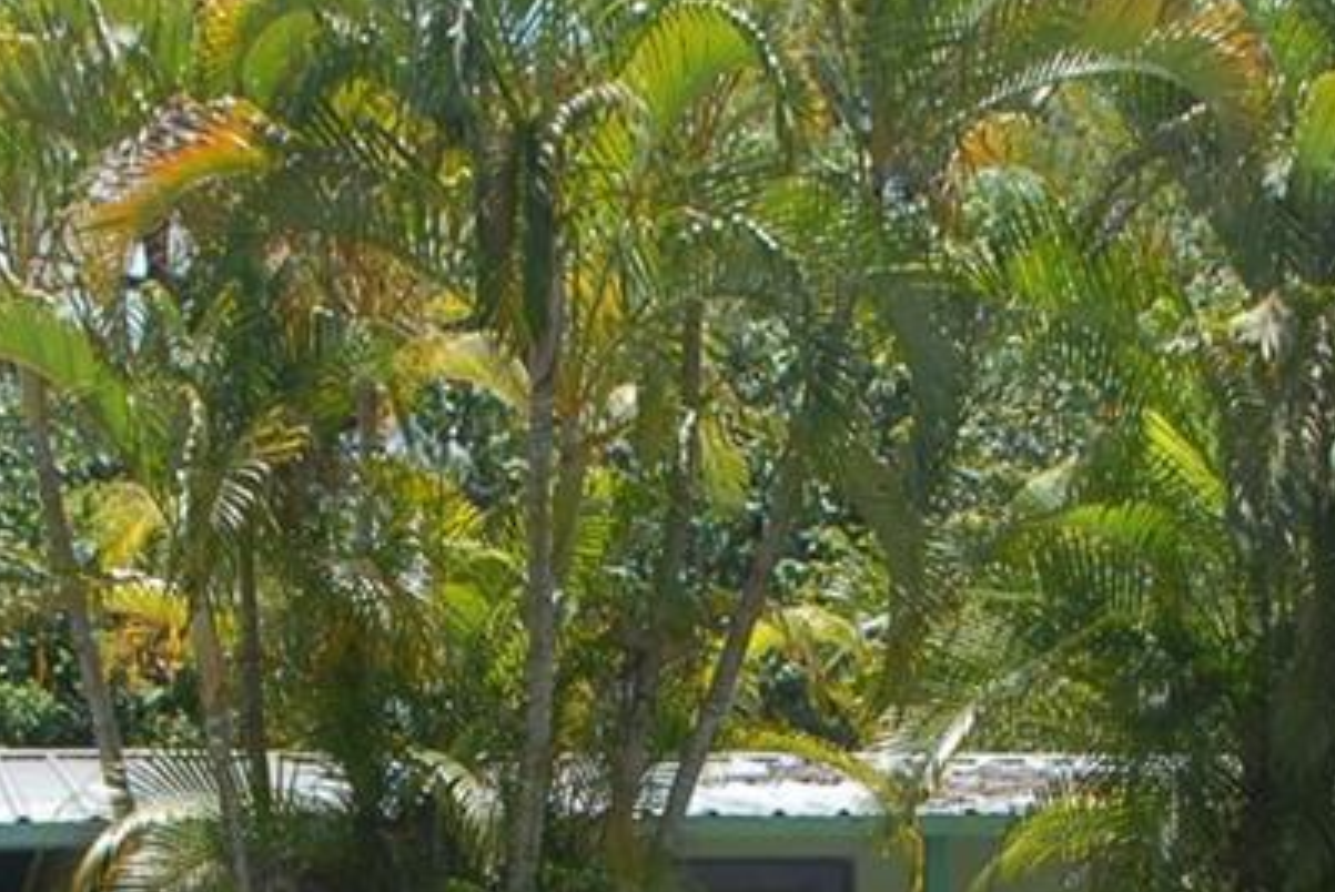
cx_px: 926
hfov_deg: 22.0
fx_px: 3414
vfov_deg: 14.7
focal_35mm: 92
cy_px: 809
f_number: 8
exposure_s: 1/250
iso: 200
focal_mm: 24
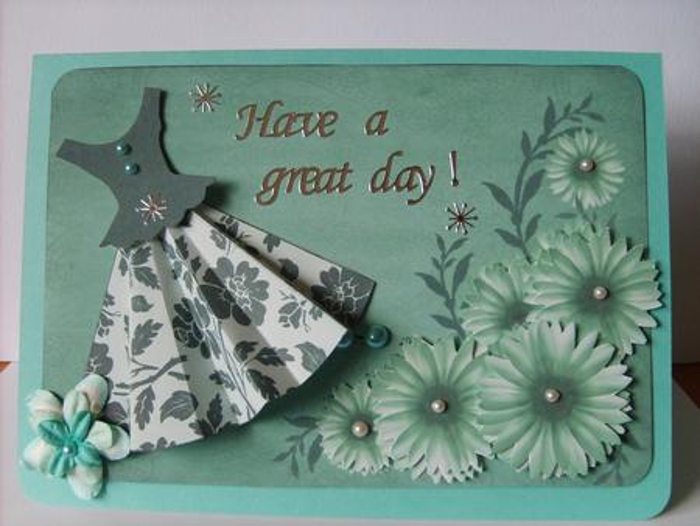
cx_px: 350
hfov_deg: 52.6
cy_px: 263
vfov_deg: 40.7
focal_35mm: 35
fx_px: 708
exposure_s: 1/30
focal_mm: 5.8
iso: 93
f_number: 2.8
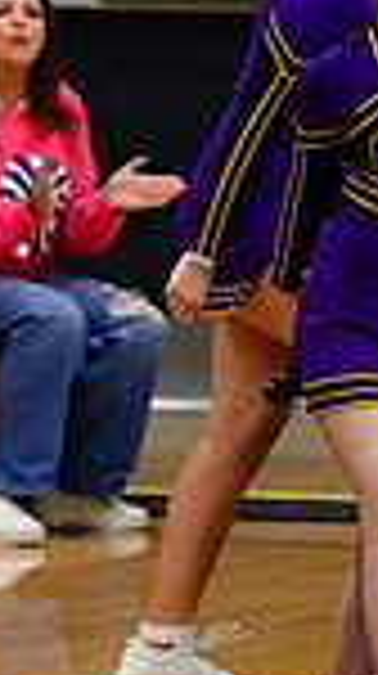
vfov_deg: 3.0
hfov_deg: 1.6
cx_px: 1251
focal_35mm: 731
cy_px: 173
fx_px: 13070
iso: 4000
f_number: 4
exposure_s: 1/500
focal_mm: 120
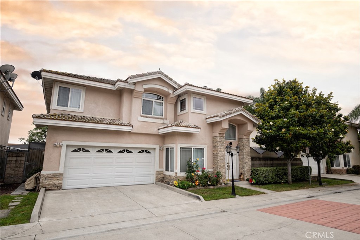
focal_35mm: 20
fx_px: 200
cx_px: 180
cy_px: 120
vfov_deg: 61.9
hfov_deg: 84.0
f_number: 8
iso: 125
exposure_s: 1/125
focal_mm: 20
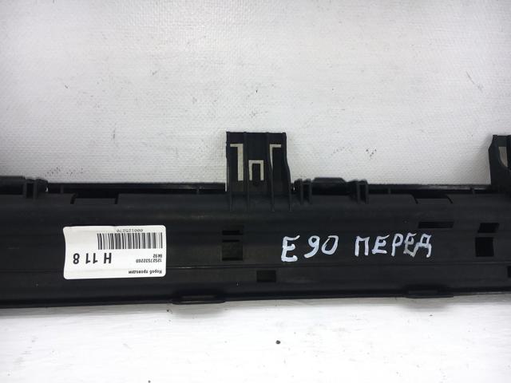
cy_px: 192
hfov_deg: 61.7
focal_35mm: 29
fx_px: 428
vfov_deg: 48.2
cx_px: 256
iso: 25
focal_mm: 4.15
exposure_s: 1/349
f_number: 2.2
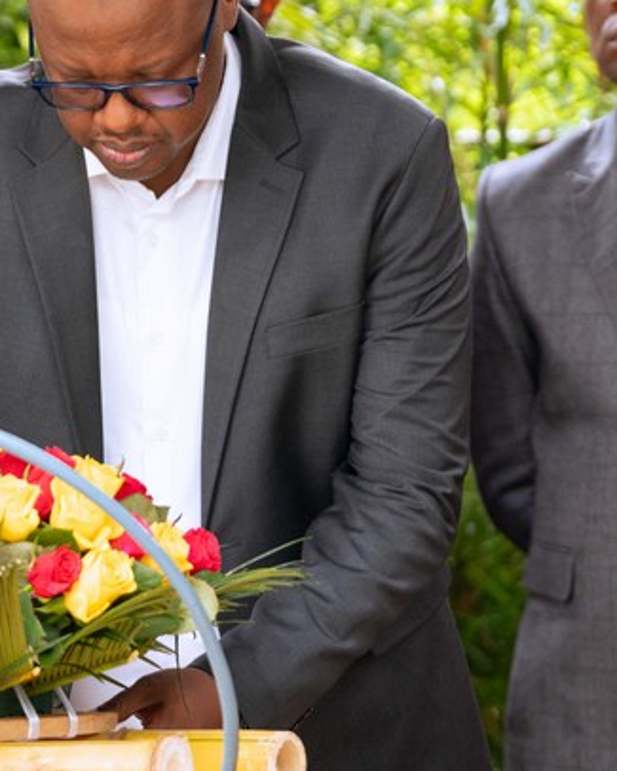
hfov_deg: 3.8
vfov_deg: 4.8
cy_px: 319
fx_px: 9218
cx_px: -79
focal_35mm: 404
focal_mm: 160
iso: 500
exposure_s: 1/160
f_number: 4
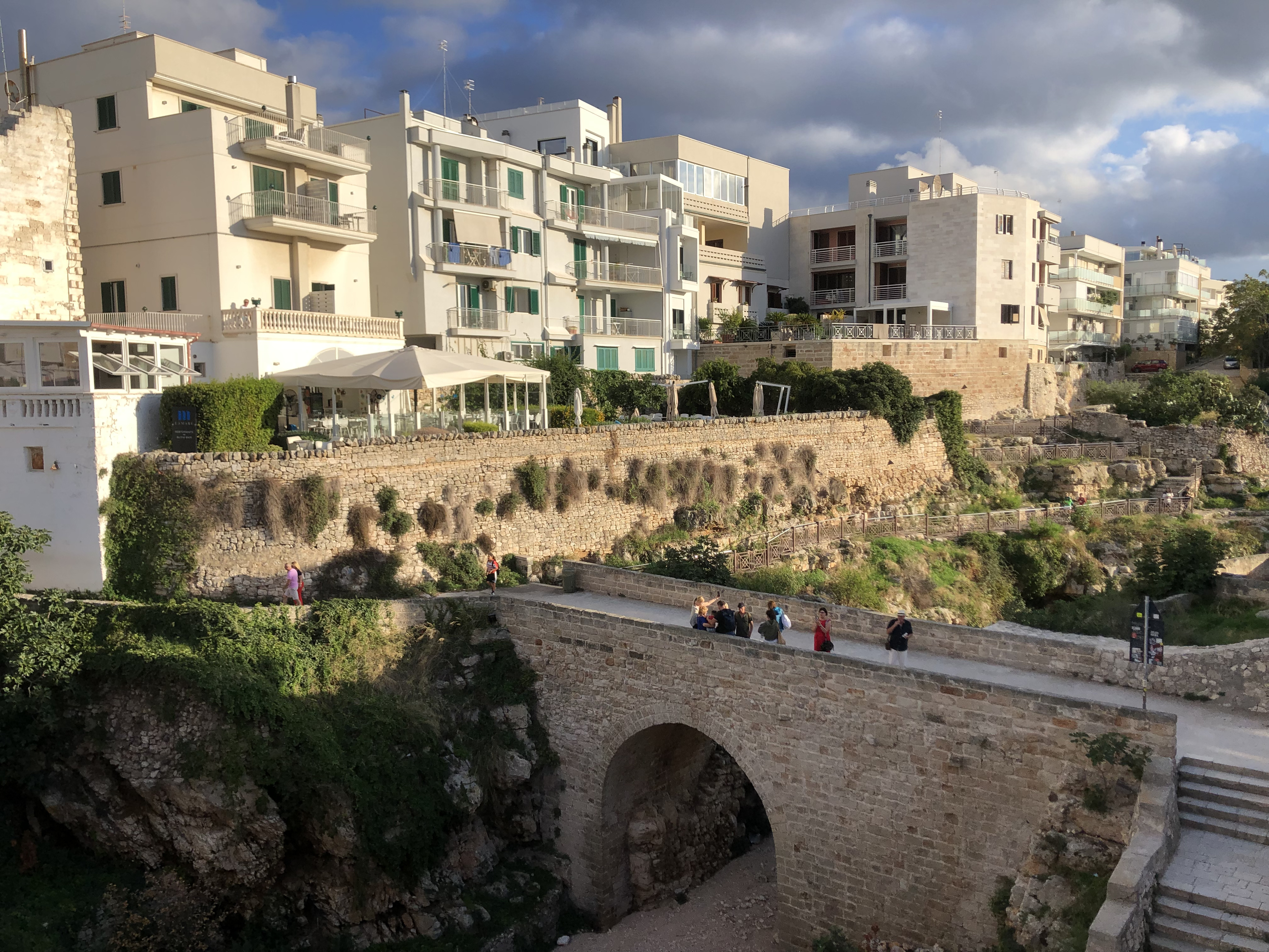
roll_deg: +1.5
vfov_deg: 49.7
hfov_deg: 63.4
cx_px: 634
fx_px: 1026
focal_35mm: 28
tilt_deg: -5.5
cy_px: 476
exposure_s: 1/1656
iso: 20
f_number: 1.8
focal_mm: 4
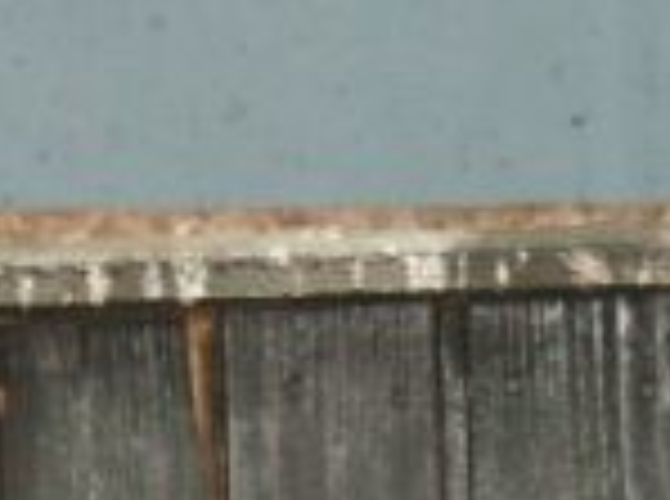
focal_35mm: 529
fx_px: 10214
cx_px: -238
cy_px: 365
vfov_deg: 2.8
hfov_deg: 3.7
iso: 200
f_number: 3.6
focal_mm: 26.62
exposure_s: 1/125
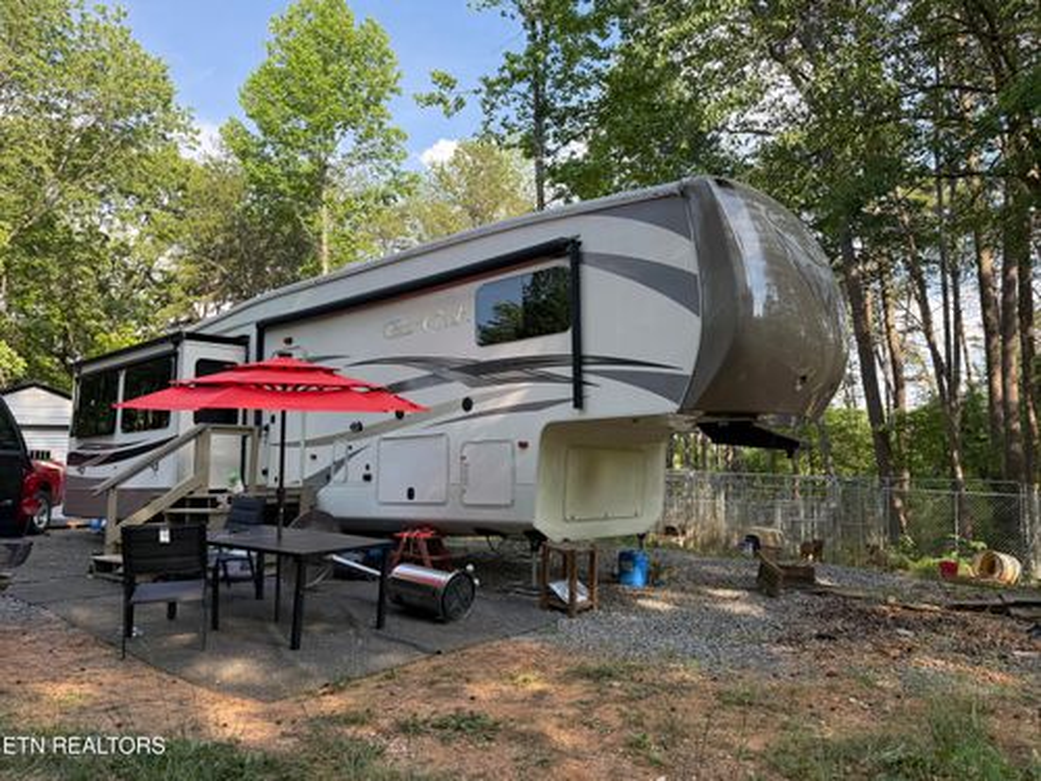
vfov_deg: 56.8
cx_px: 520
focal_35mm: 24
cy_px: 390
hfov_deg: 71.6
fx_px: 722
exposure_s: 1/788
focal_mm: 6.76
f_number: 1.78
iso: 100
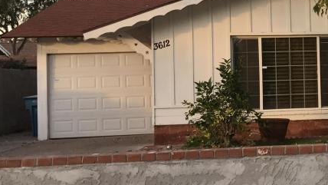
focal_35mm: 73
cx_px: 365
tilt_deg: +0.8
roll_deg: +1.6
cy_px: 74
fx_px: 635
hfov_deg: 26.6
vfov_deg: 16.5
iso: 20
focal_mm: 3.99
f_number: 1.8
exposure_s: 1/306
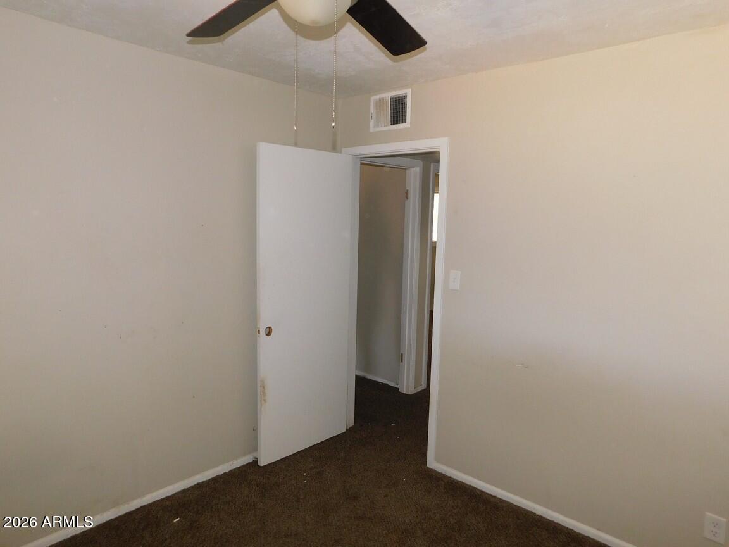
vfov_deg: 58.9
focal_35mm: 23
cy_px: 274
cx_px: 364
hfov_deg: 73.9
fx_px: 484
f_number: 3
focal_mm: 4
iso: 200
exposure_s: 1/30
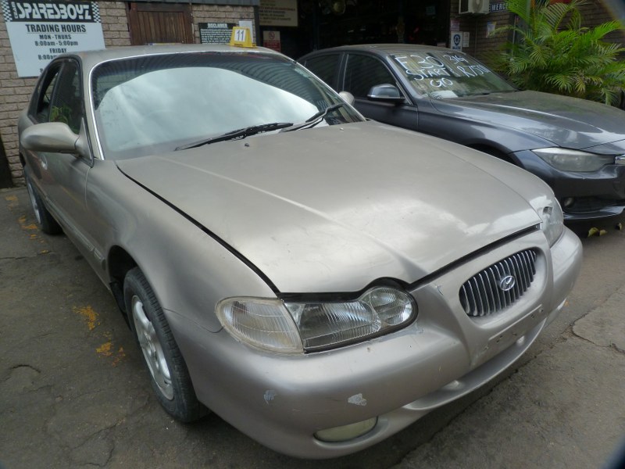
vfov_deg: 54.9
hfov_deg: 69.4
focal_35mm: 25
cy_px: 234
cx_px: 312
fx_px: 451
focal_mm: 4.5
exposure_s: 1/200
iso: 125
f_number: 4
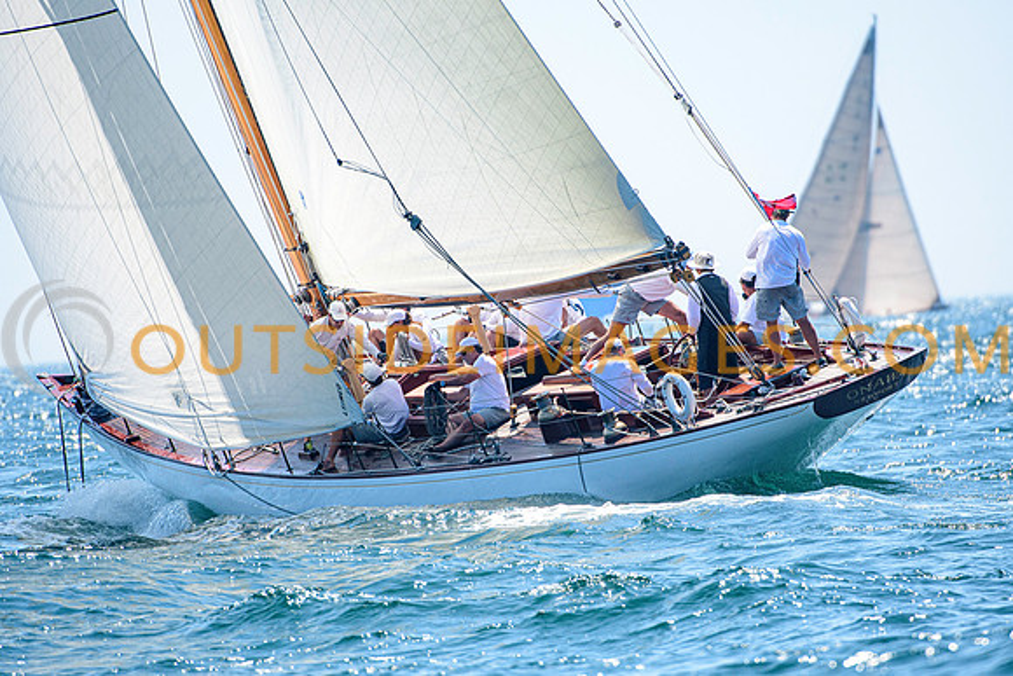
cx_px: 506
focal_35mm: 600
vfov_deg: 2.3
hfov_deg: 3.4
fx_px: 16886
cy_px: 338
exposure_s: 1/2500
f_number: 5
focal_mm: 400
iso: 400
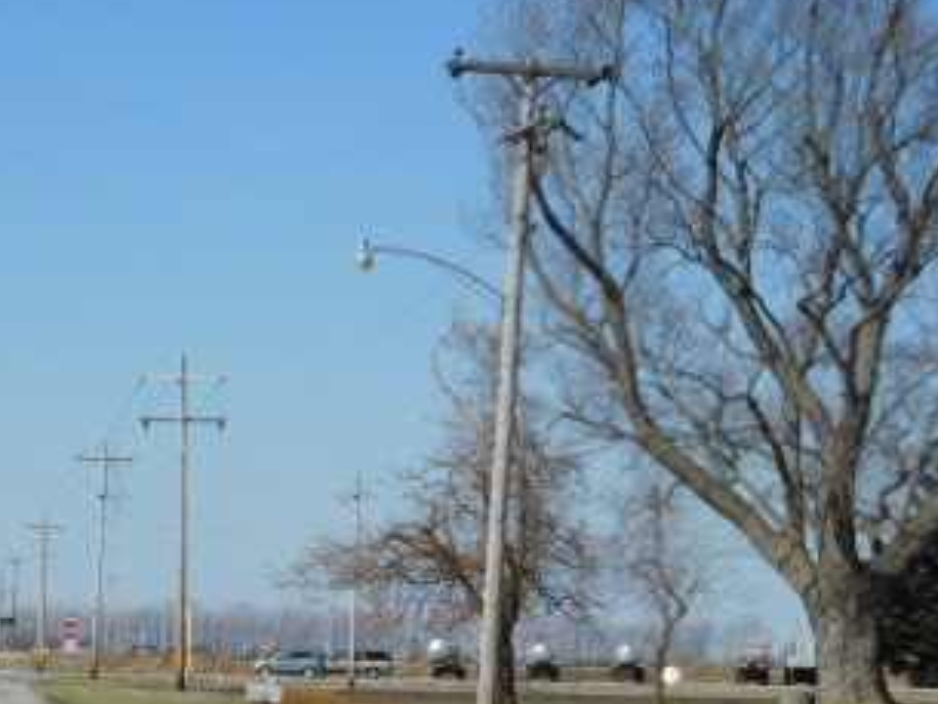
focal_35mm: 105
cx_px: 132
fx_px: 2846
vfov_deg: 13.9
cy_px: 716
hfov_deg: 18.5
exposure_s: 1/400
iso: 125
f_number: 8.2
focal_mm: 8.9
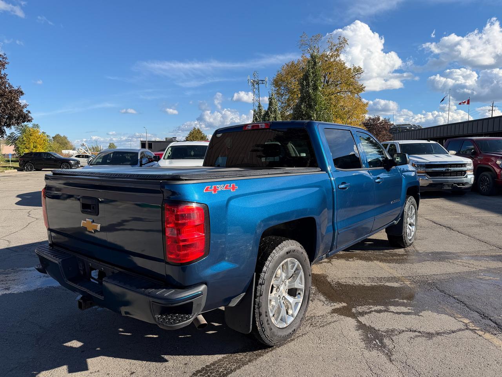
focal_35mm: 24
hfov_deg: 71.6
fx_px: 348
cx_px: 251
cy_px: 188
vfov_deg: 56.8
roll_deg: +0.3
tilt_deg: -6.8
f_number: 1.78
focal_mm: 6.76
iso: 80
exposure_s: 1/3425
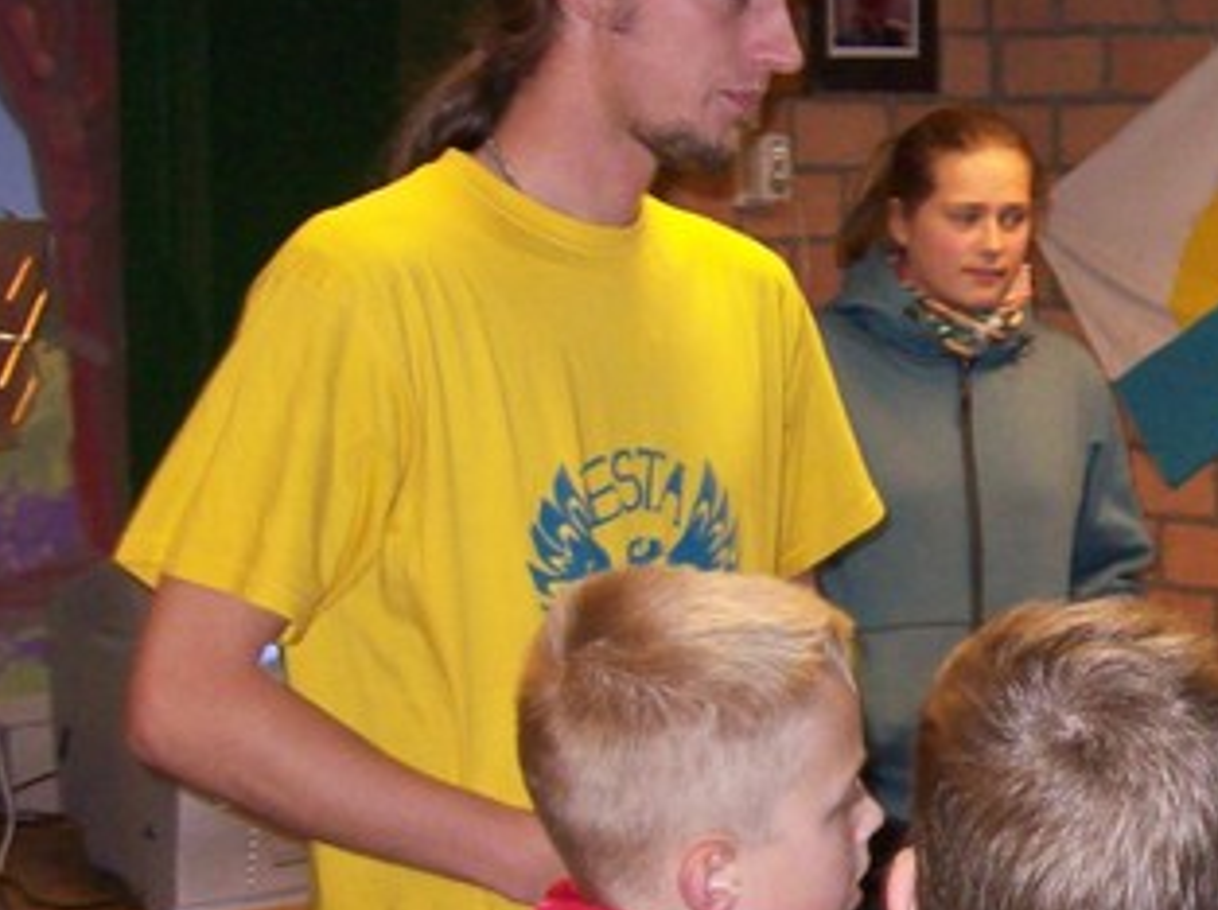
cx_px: 1210
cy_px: 624
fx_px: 3233
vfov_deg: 16.0
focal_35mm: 92
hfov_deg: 20.7
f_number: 2.7
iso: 200
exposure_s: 1/64
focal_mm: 6
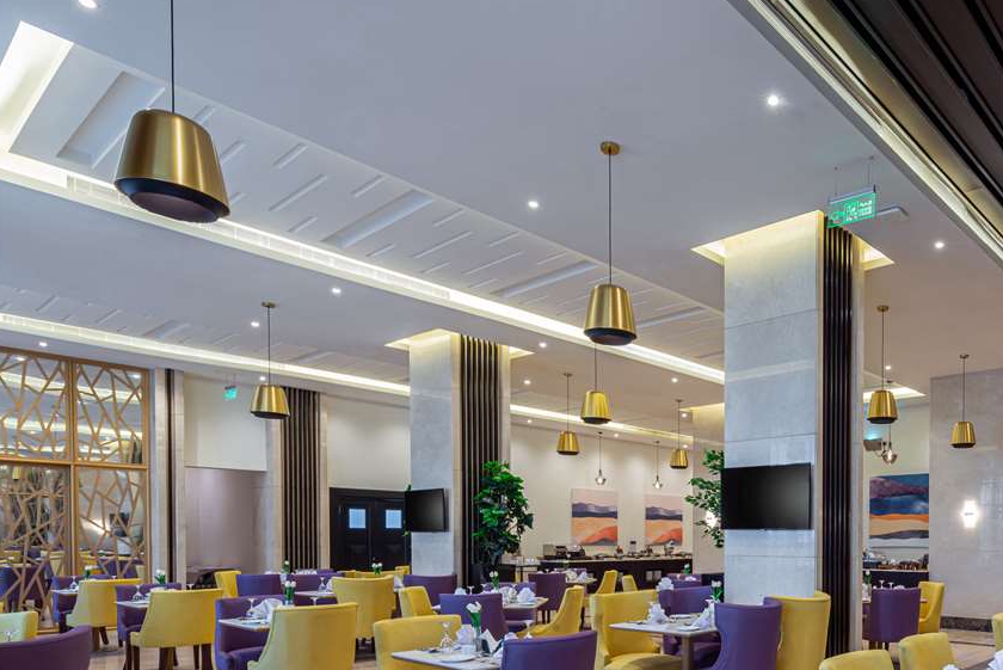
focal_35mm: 25
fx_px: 697
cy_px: 542
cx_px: 793
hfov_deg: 65.5
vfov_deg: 48.3
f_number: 13
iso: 100
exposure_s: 1.6
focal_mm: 14
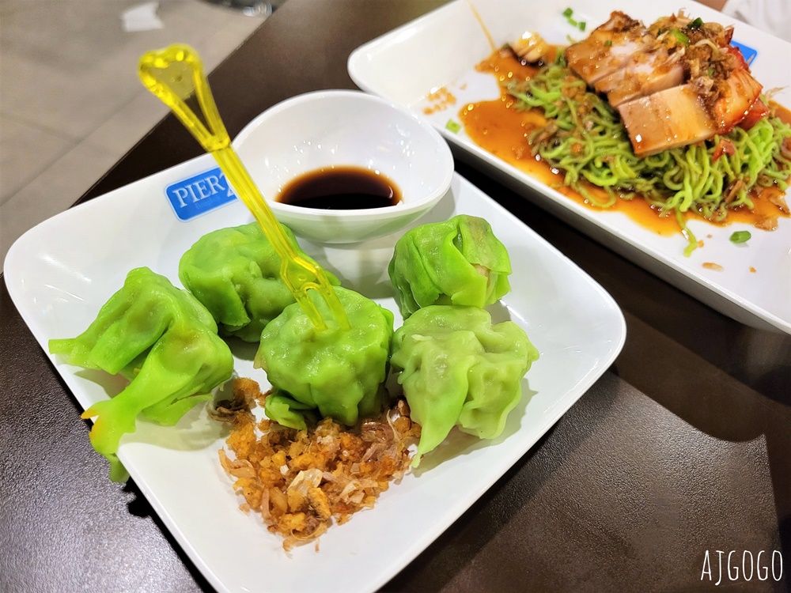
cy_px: 296
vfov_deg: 53.1
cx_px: 396
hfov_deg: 67.3
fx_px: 594
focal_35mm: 26
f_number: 1.8
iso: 400
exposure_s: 1/50
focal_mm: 5.4
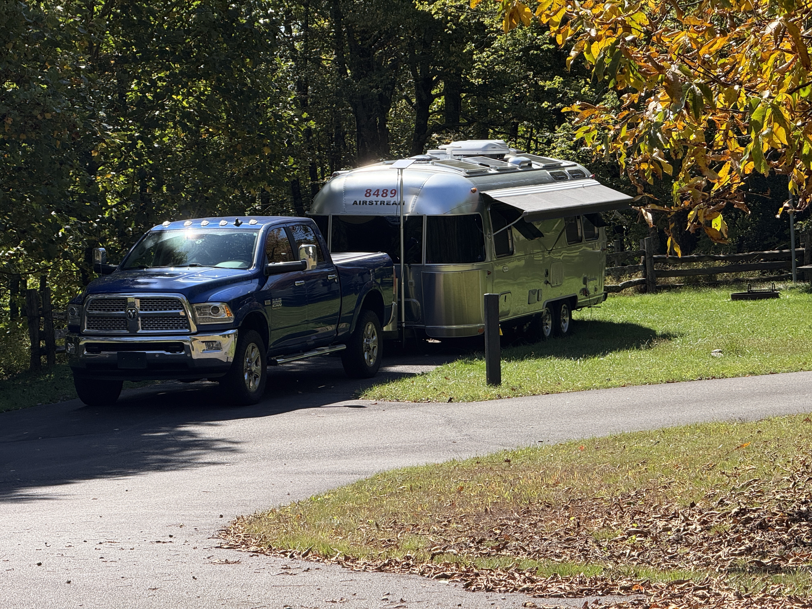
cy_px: 304
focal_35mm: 120
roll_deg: +1.0
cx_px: 406
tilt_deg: -4.8
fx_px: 2815
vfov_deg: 12.3
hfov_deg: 16.4
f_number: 2.8
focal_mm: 15.66
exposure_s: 1/990
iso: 64
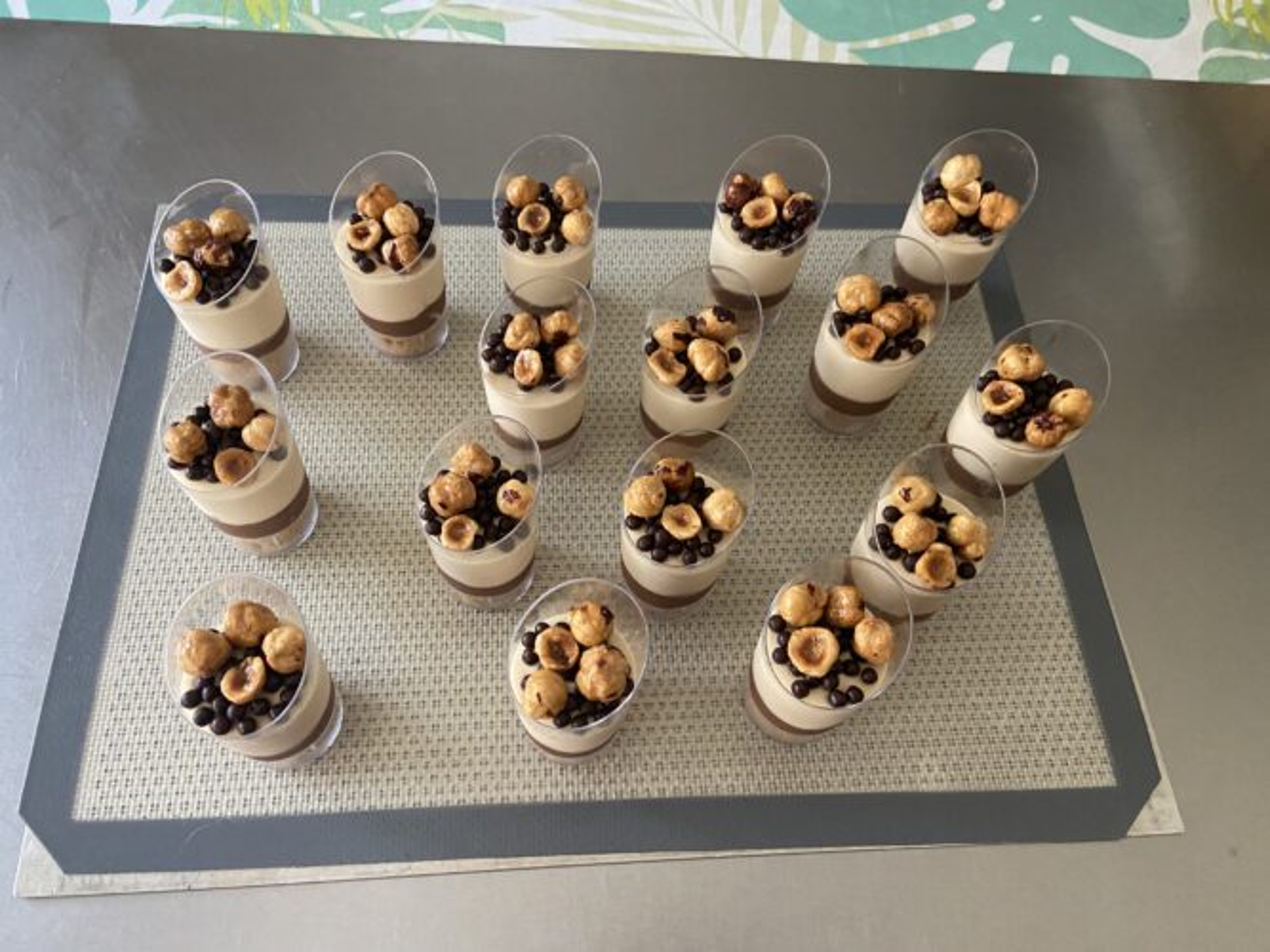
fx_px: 954
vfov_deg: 53.0
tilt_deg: -62.8
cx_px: 635
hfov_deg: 67.3
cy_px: 476
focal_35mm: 26
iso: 400
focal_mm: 4.25
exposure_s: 1/60
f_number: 1.8
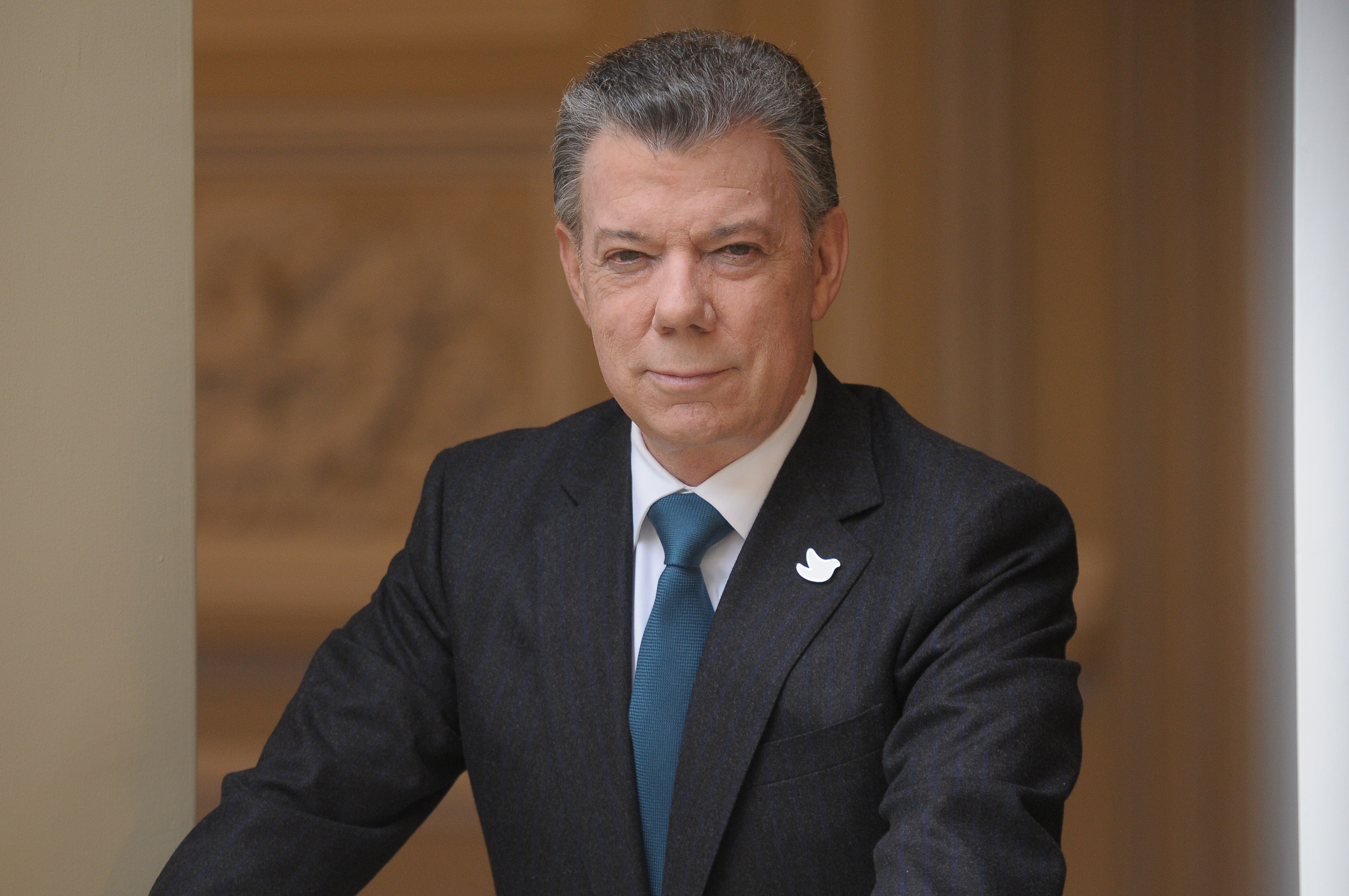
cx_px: 674
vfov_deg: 6.3
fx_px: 8140
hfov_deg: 9.5
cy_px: 448
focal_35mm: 218
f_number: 2.8
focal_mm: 145
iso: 640
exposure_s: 1/400
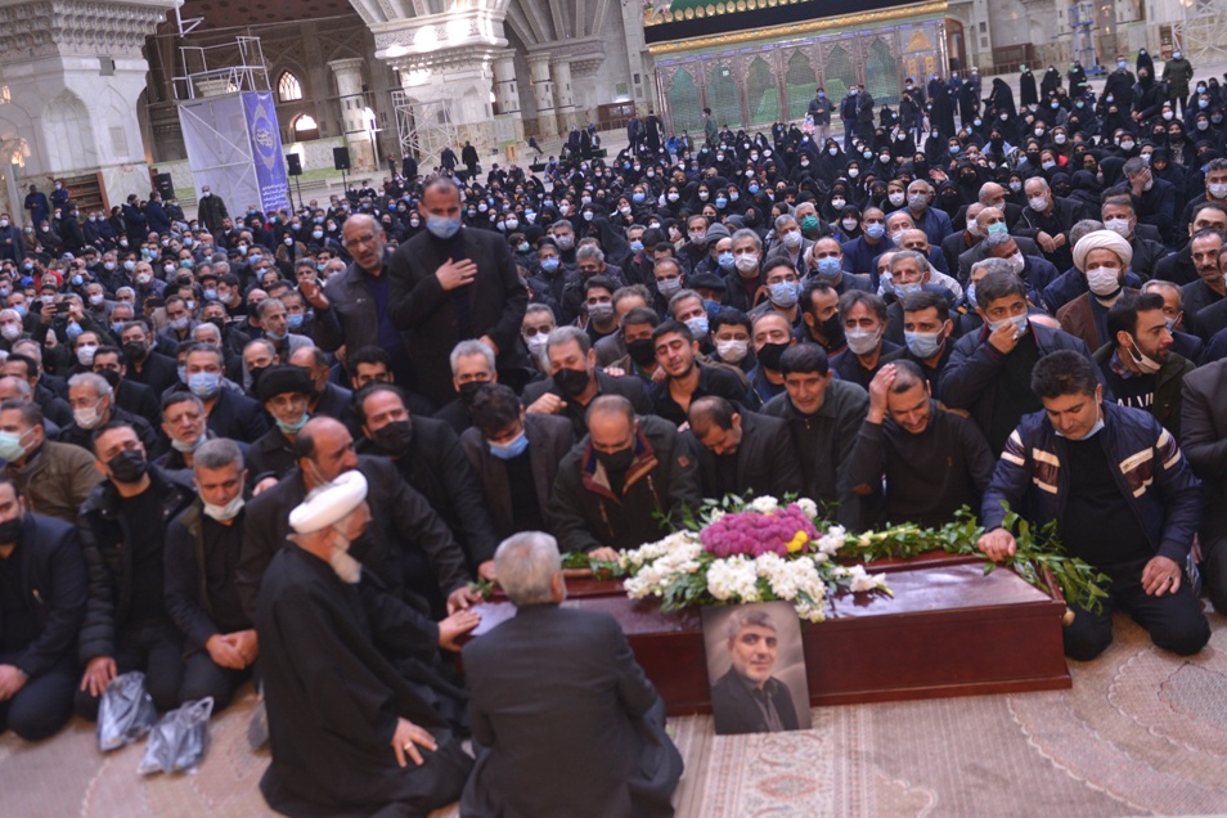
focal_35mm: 39
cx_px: 577
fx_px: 1329
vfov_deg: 34.1
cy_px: 322
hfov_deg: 49.5
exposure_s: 1/50
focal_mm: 31
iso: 1250
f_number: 3.5
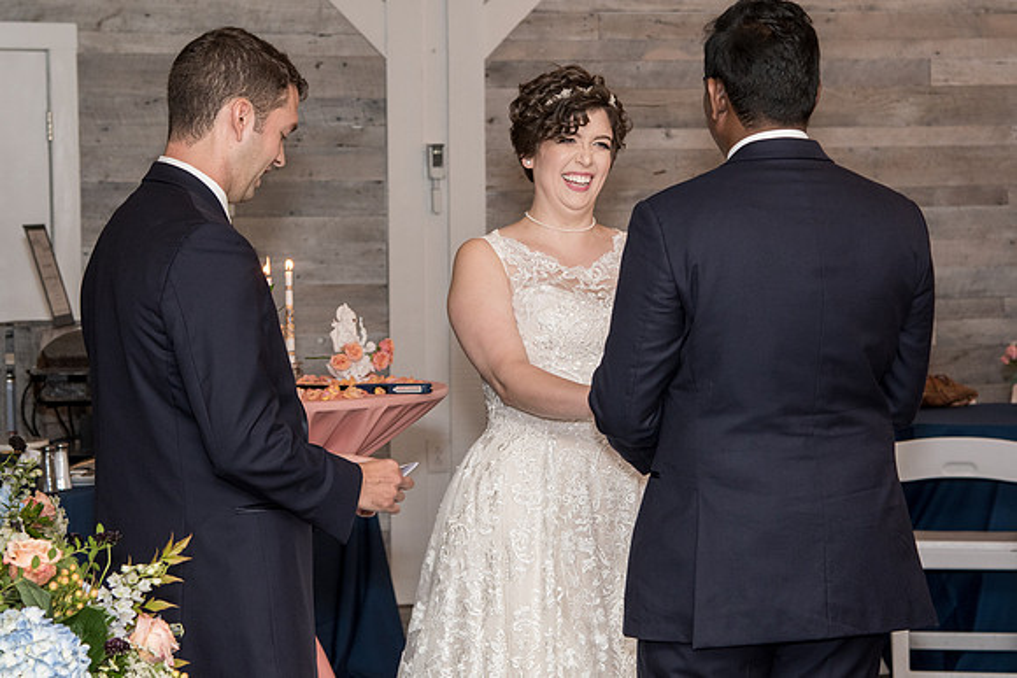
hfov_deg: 19.9
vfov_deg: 13.3
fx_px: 2904
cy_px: 339
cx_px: 508
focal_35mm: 103
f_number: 5
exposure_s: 1/100
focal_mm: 66
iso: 640
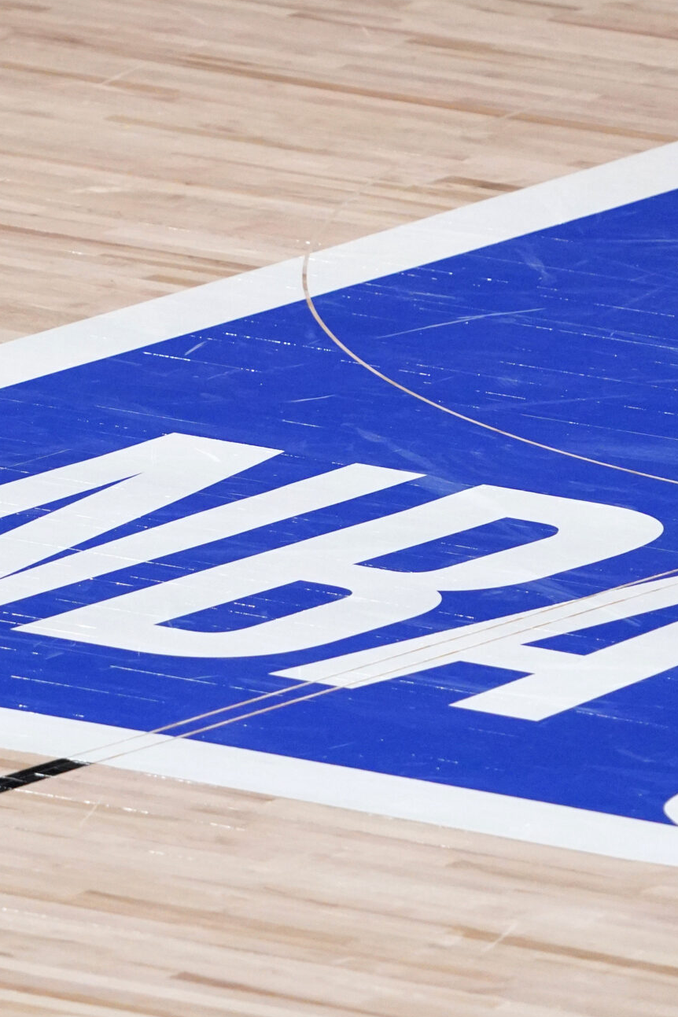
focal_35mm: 917
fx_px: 25903
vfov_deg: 2.2
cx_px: 266
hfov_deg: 1.5
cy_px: 502
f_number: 6.3
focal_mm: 463
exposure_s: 1/1250
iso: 8000
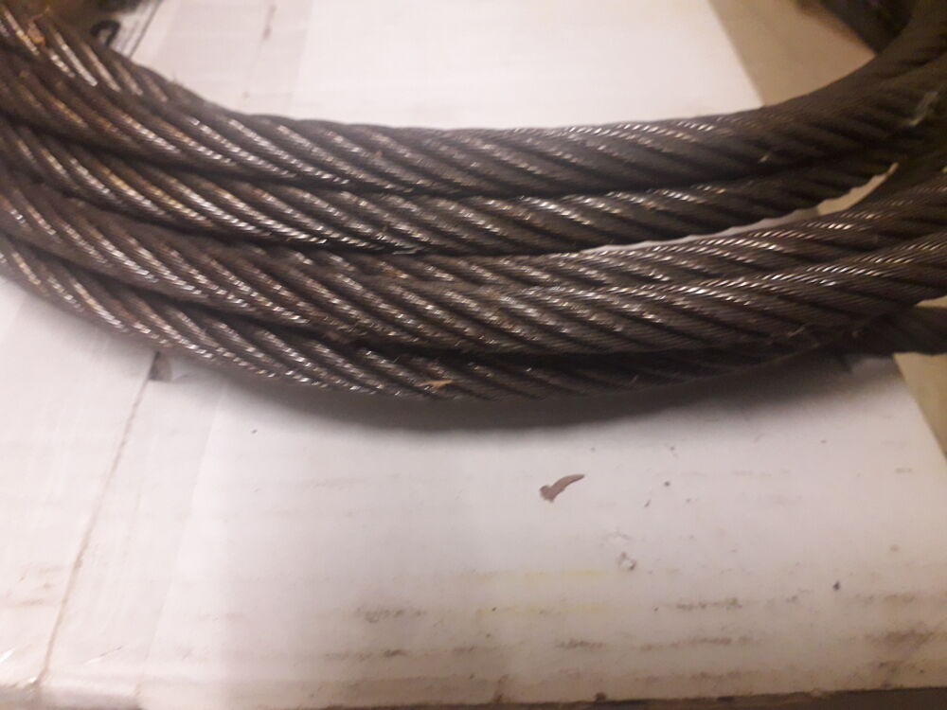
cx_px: 474
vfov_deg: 51.4
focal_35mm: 27
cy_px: 355
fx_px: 739
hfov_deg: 65.3
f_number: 1.9
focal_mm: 3.6
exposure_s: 1/25
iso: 250
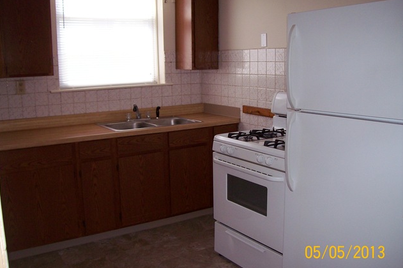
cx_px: 201
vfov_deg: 35.0
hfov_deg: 50.7
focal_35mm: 38
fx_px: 425
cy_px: 137
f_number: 2.7
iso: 80
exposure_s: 1/64
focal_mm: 6
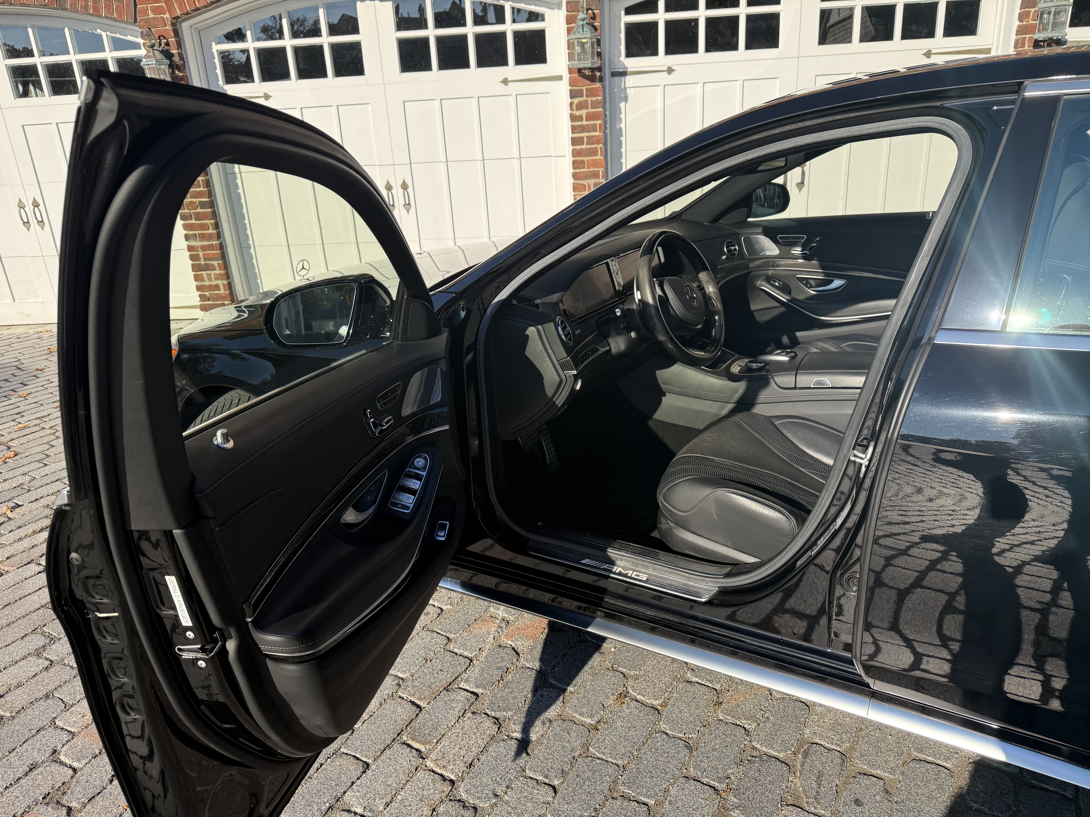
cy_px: 408
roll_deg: +3.8
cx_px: 545
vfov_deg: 56.8
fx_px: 756
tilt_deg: -19.2
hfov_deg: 71.6
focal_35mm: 24
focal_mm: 6.76
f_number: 1.78
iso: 125
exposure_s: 1/3953
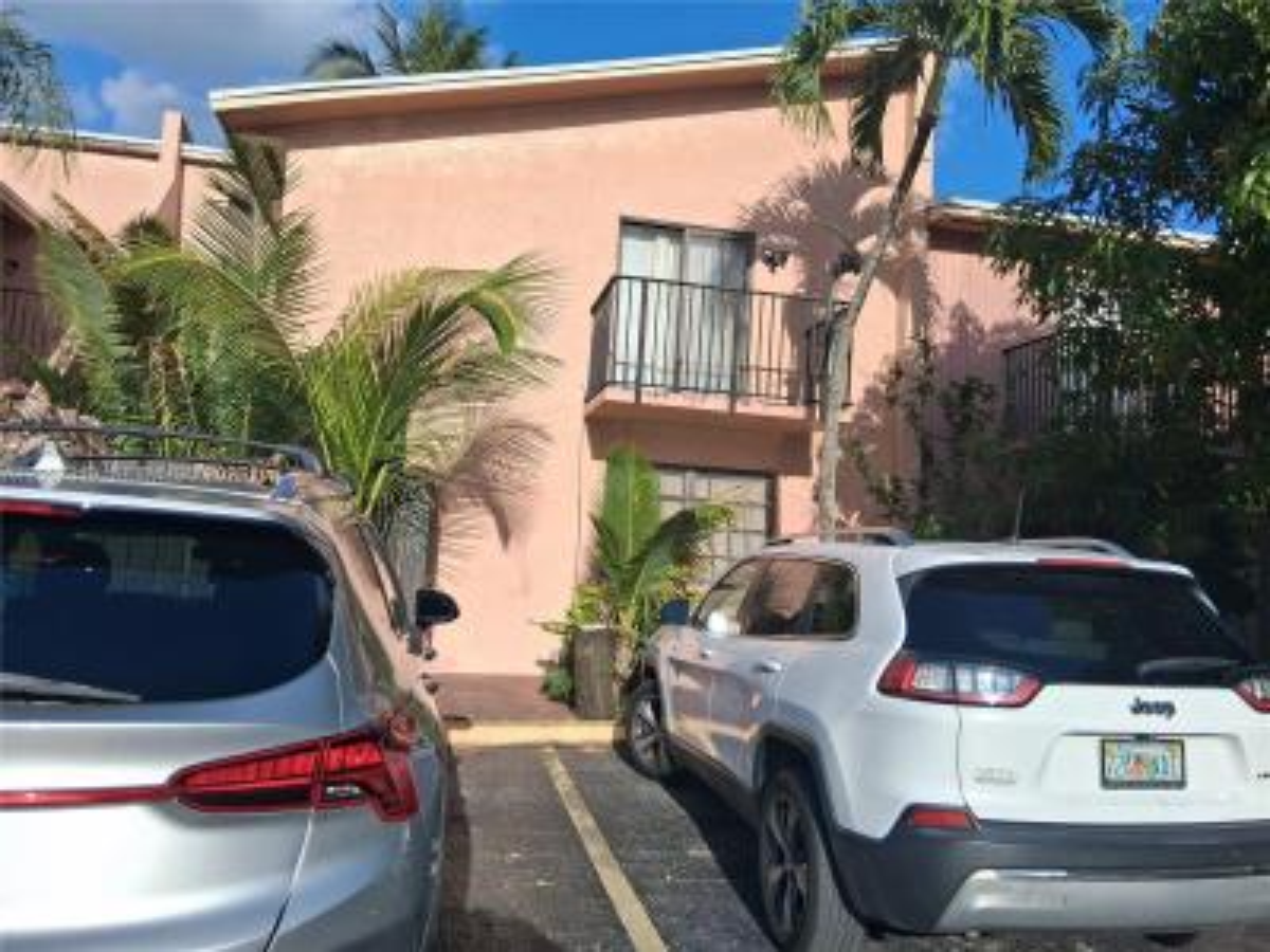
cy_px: 476
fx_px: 954
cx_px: 635
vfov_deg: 53.1
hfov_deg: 67.3
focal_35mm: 26
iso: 25
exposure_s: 1/1106
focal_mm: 3.98
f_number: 1.8
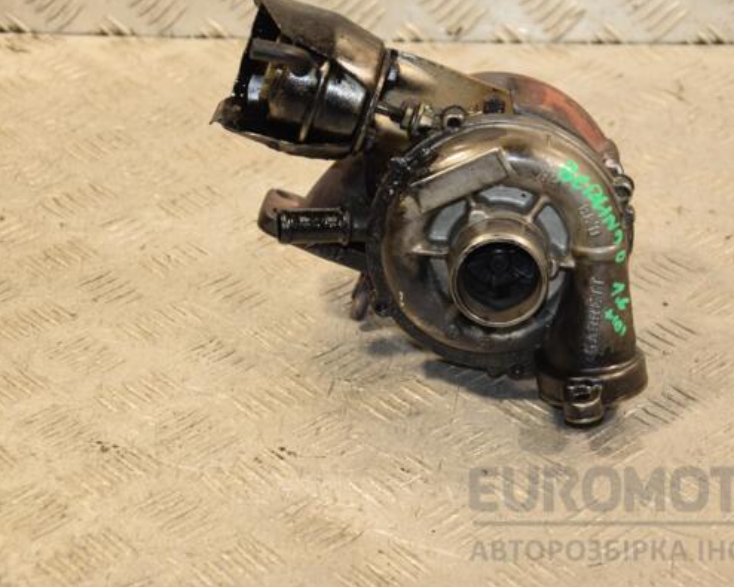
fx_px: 2302
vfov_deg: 14.5
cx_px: 441
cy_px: 291
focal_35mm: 106
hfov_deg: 18.1
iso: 800
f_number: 5.3
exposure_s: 1/125
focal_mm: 62
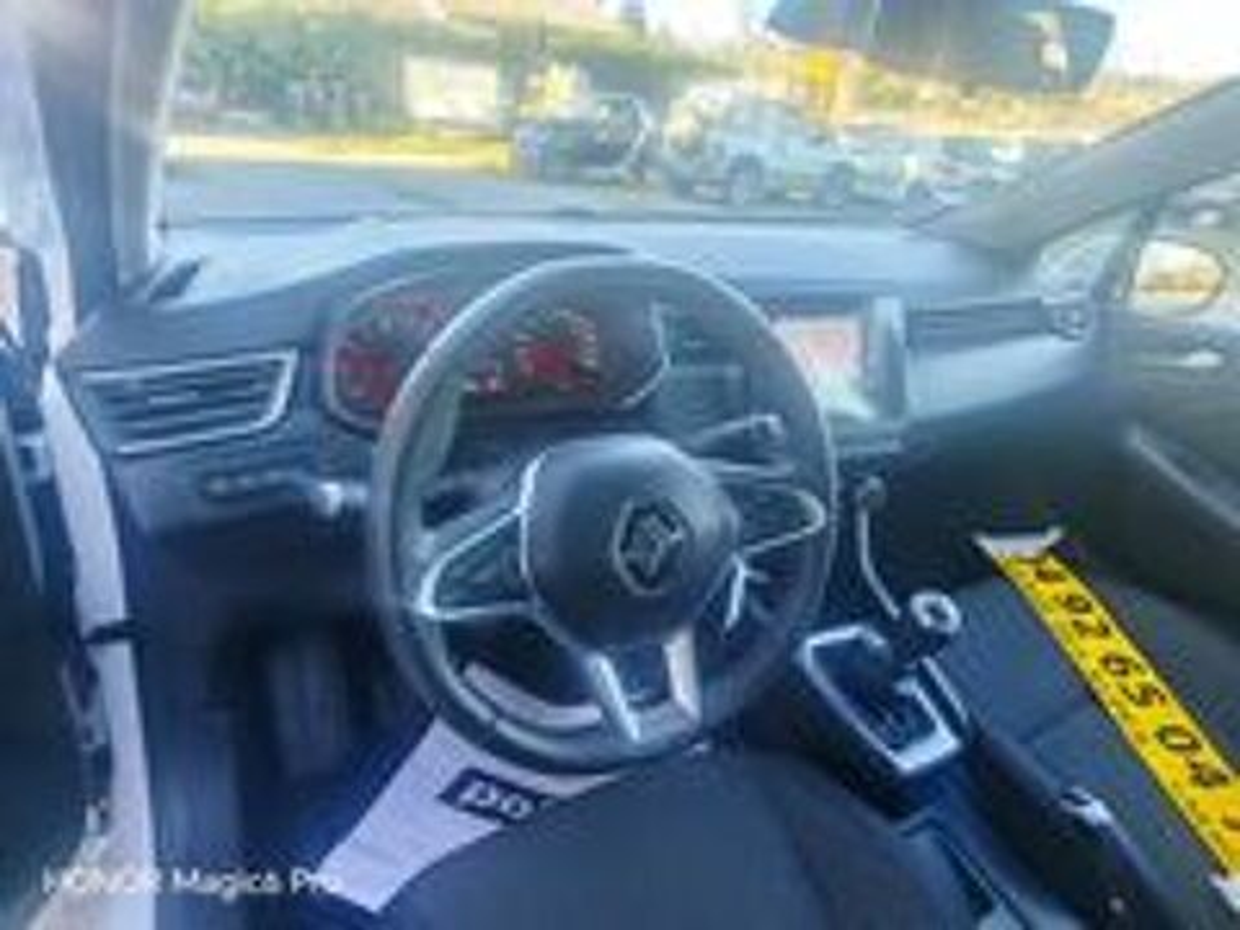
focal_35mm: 19
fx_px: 681
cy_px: 465
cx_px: 620
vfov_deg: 68.7
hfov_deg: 84.7
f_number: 2
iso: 100
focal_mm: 1.82
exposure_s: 1/51
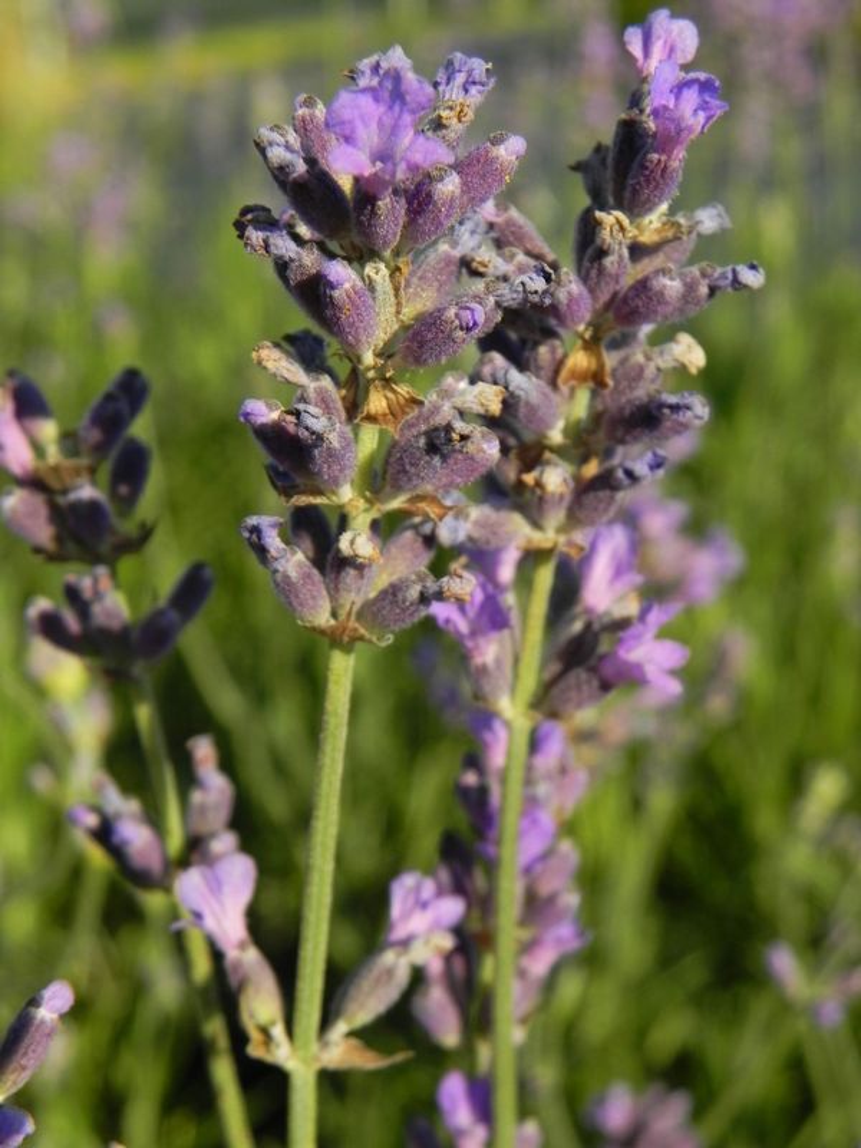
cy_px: 574
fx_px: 2189
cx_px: 430
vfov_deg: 29.4
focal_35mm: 66
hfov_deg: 22.3
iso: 160
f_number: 5
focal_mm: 11.8
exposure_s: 1/640
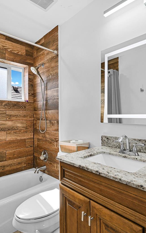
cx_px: 77
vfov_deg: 79.6
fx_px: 140
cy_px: 116
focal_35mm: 22
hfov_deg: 55.0
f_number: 4
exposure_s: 1/40
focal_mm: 14
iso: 100
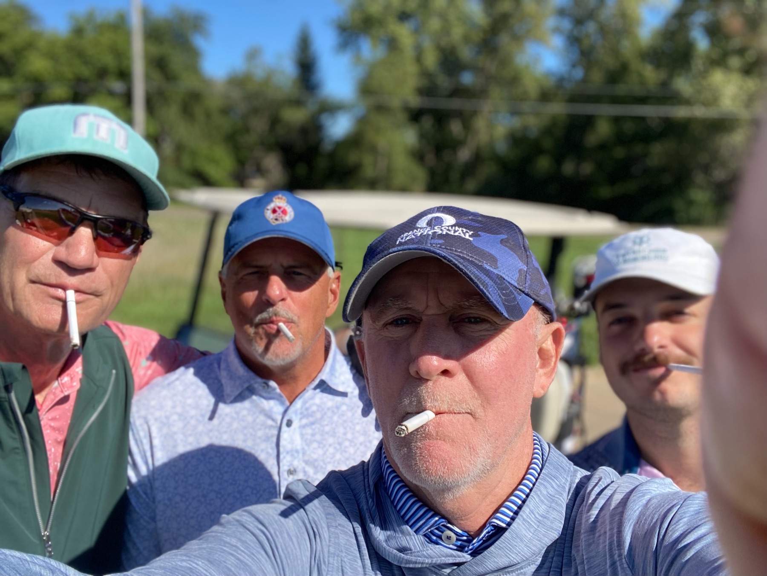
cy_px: 288
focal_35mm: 30
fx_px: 665
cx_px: 384
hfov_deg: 60.0
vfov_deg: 46.8
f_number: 2.2
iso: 25
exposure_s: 1/1148
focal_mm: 2.71
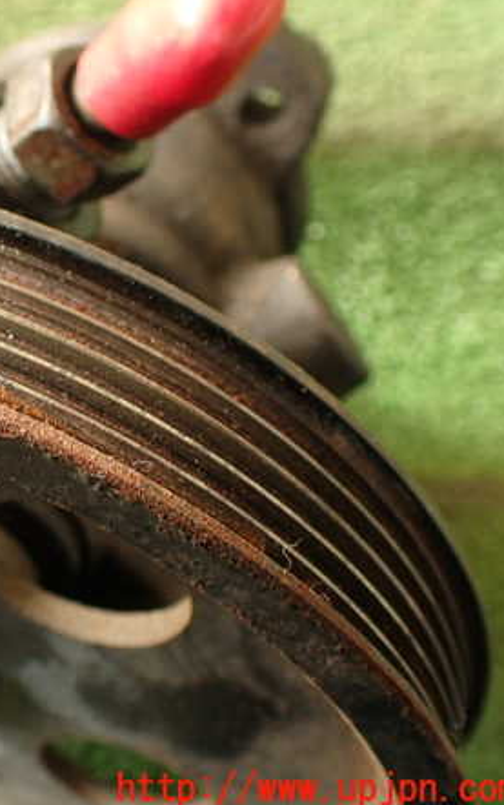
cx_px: -18
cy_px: 402
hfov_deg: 26.3
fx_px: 1009
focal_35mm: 46
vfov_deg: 43.5
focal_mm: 5.79
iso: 200
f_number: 2.4
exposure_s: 1/30
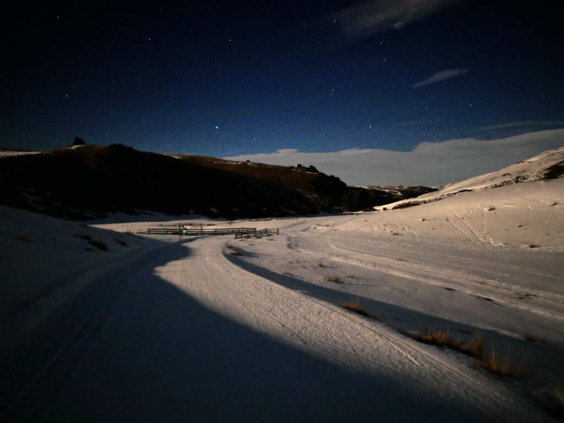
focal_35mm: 30
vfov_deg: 46.8
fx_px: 489
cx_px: 282
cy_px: 212
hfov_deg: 60.0
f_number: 1.7
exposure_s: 2
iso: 400
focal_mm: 15
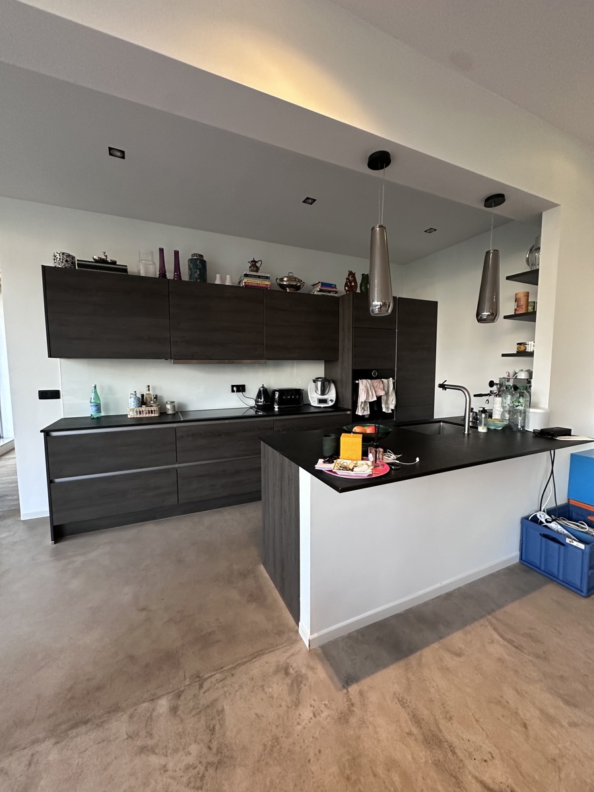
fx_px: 320
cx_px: 297
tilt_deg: -3.5
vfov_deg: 102.1
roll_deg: +0.0
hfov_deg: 85.7
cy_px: 396
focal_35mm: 14
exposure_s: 1/83
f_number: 2.2
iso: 320
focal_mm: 2.22
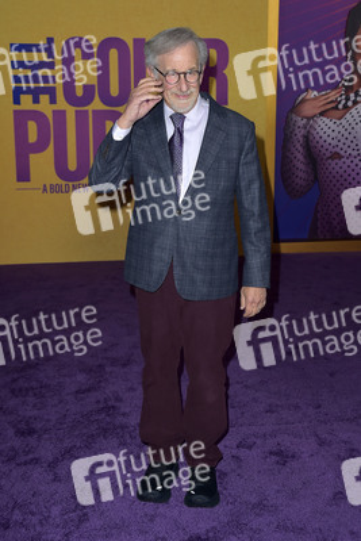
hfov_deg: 28.1
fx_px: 721
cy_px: 270
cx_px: 180
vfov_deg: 41.1
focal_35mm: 48
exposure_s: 1/250
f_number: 6.3
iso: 320
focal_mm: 48
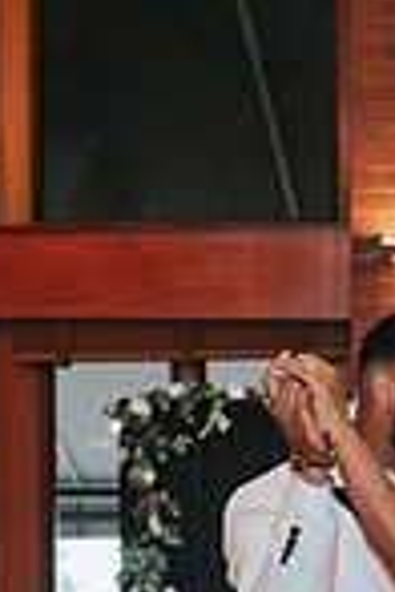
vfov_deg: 10.5
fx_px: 3127
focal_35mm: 190
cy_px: 813
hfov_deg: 7.2
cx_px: 522
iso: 640
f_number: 2.8
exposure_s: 1/200
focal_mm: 35
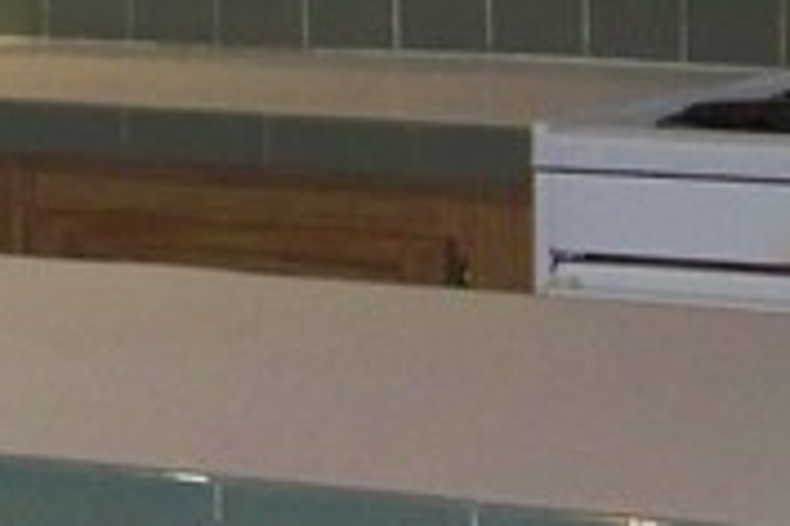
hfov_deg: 9.4
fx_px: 4762
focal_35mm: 217
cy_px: -116
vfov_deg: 6.3
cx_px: -22
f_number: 2.8
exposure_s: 1/30
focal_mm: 5.85
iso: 200
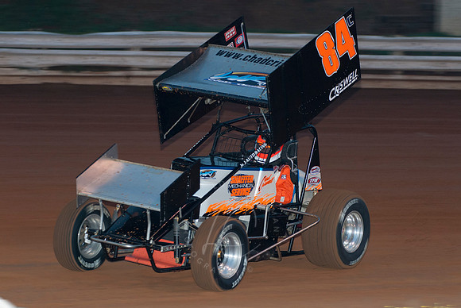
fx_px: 1923
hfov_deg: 13.7
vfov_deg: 9.2
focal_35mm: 150
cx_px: 230
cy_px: 154
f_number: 4
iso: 250
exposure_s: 1/250
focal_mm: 100
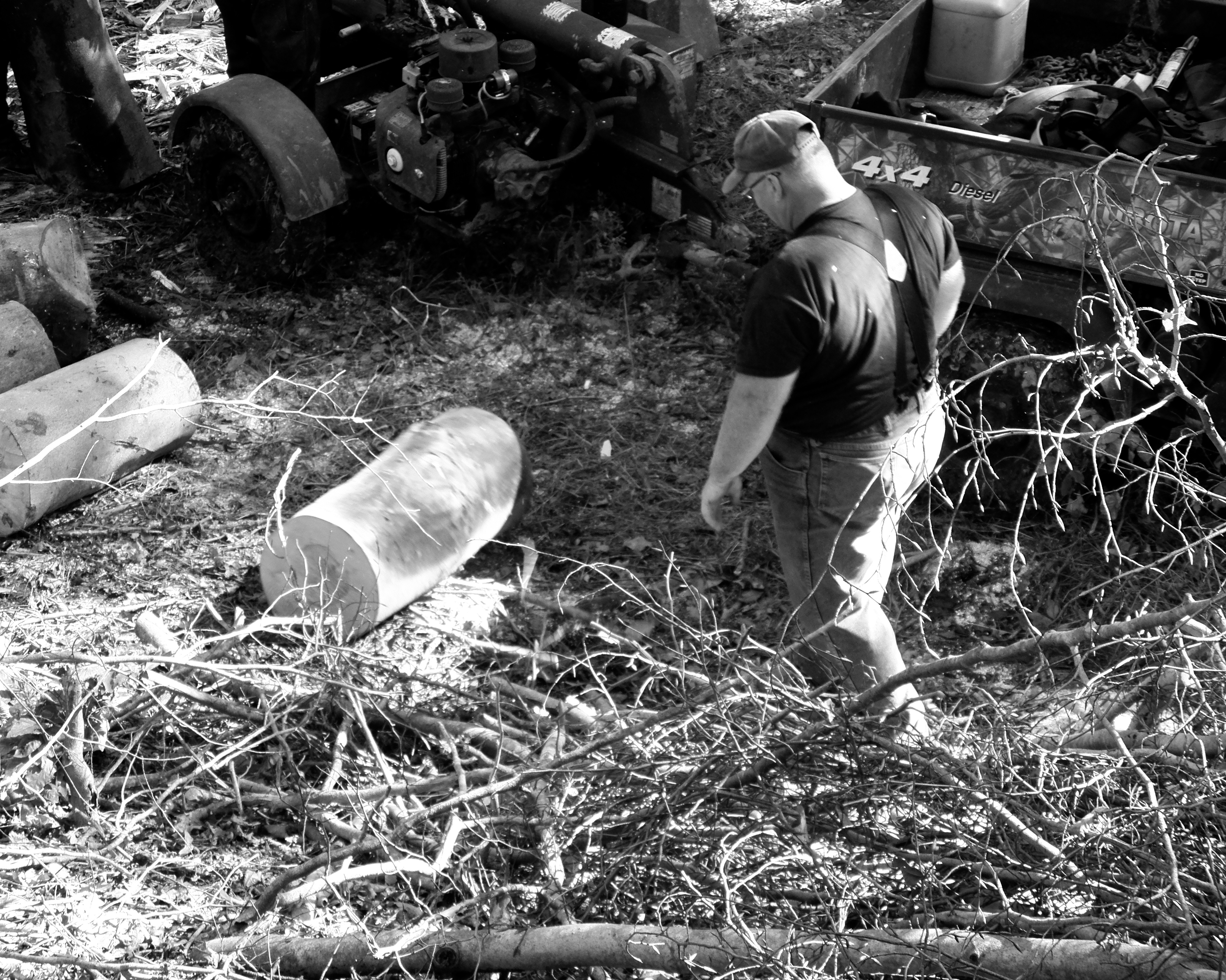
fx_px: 3229
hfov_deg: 21.5
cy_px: 491
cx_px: 569
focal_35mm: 89
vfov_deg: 17.3
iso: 125
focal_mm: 15.2
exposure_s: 1/60
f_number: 3.6
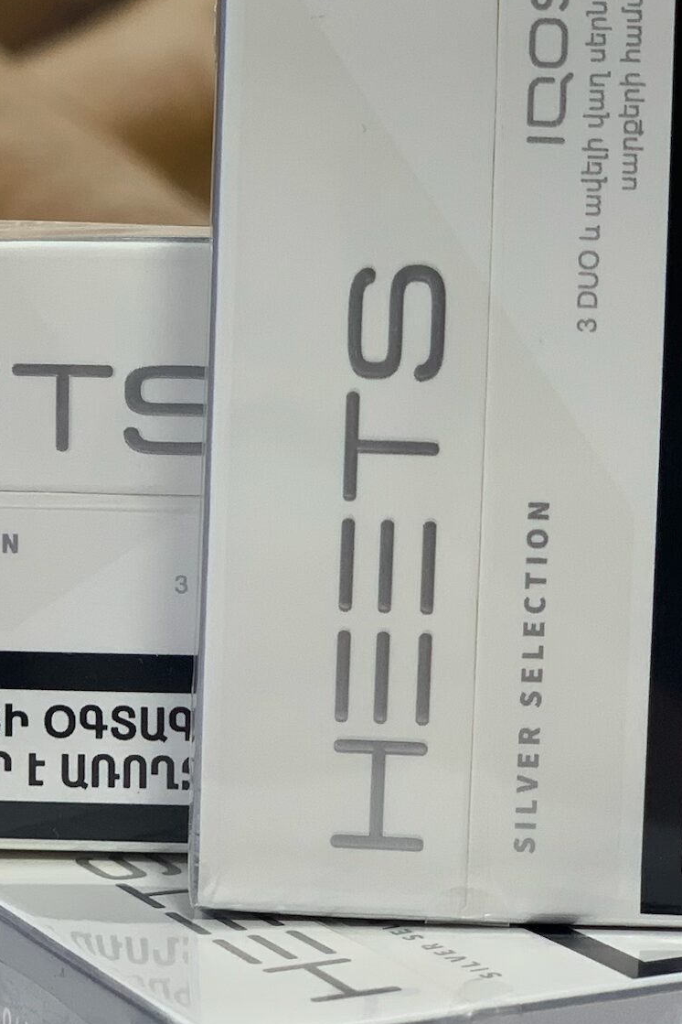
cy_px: 369
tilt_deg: -2.9
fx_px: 2813
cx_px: 275
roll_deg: -0.5
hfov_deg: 13.8
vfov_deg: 20.6
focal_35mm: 99
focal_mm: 6
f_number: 2.4
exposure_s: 1/122
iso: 50
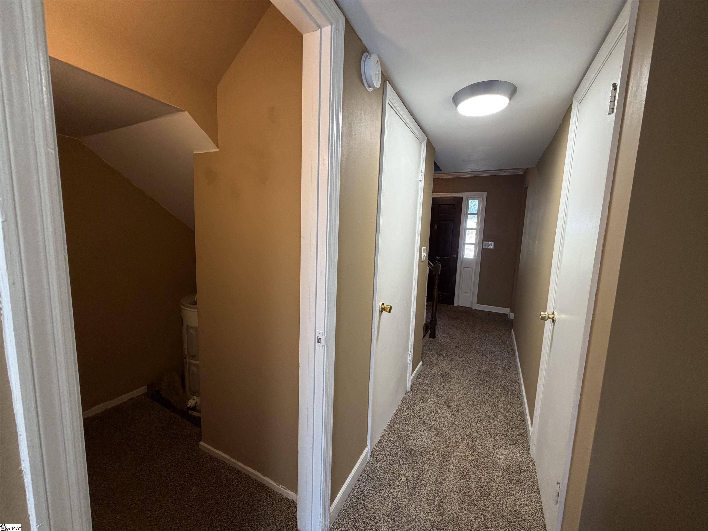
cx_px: 354
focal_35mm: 14
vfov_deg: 85.7
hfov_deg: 102.1
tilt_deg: -7.2
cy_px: 266
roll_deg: -2.9
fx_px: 286
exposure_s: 1/120
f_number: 2.2
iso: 250
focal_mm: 2.22
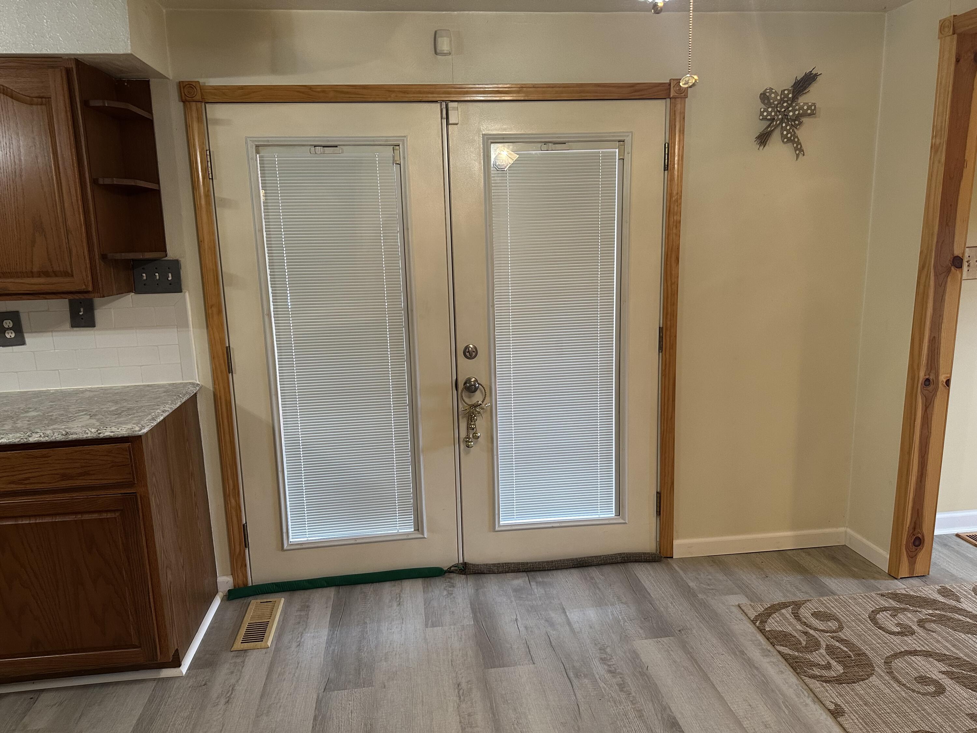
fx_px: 677
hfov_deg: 71.6
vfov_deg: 56.8
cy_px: 366
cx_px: 488
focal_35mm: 24
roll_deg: +1.5
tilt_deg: -10.7
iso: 250
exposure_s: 1/60
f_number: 1.78
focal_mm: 6.86
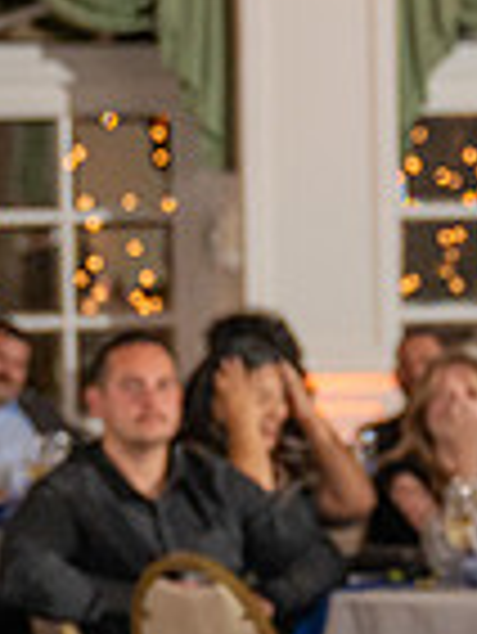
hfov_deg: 5.4
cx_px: 610
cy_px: 670
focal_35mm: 274
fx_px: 5027
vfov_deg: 7.2
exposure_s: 1/160
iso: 640
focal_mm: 52
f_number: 3.2
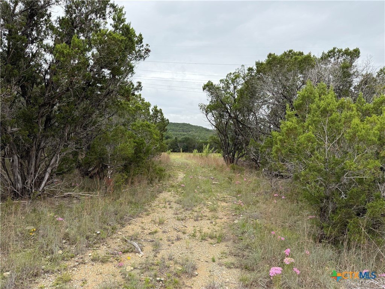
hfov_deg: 71.6
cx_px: 192
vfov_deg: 56.8
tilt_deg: -1.5
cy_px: 144
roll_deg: -0.7
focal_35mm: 24
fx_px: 267
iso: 100
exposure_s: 1/1271
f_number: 1.78
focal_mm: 6.76
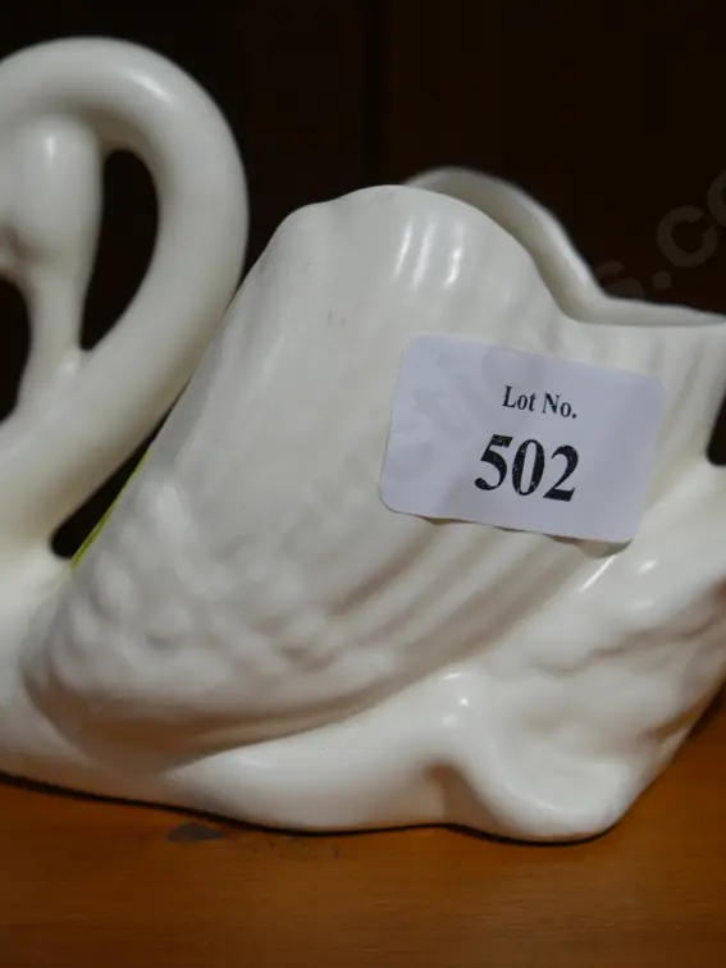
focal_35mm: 65
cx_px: 359
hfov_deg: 22.6
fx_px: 1818
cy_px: 481
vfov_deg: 29.8
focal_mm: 24
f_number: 5.2
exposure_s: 1/60
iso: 320
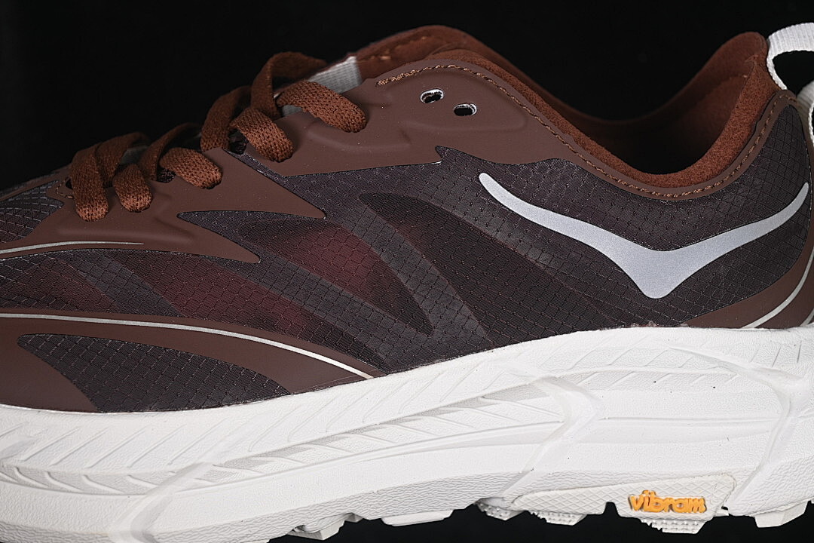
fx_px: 1696
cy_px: 272
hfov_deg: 27.0
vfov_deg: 18.2
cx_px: 407
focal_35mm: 75
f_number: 6.3
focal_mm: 50
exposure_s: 1/60
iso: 160
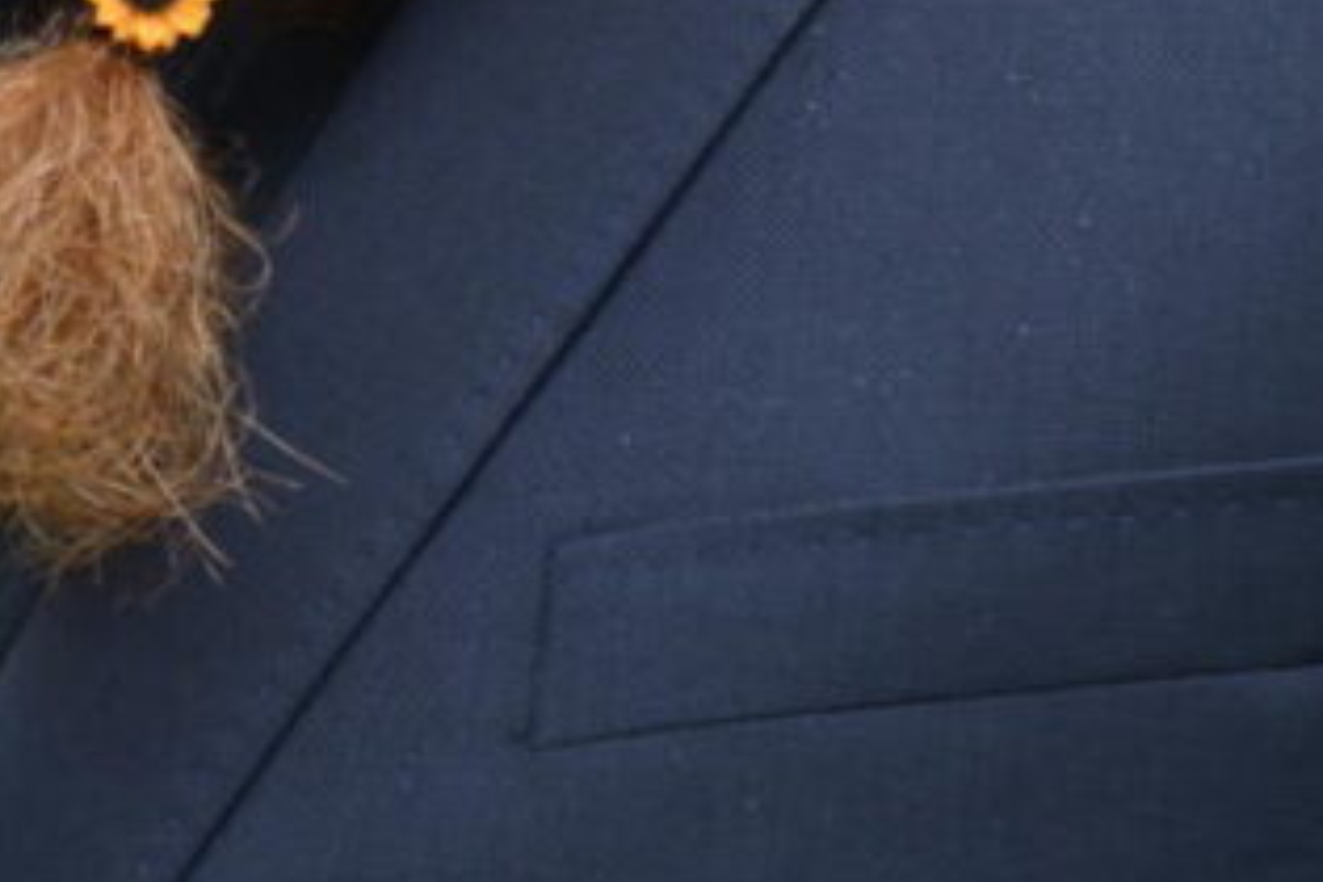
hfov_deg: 8.4
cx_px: 615
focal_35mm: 244
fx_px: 8966
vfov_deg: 5.5
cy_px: -1096
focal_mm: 50
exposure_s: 1/160
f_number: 5
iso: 100
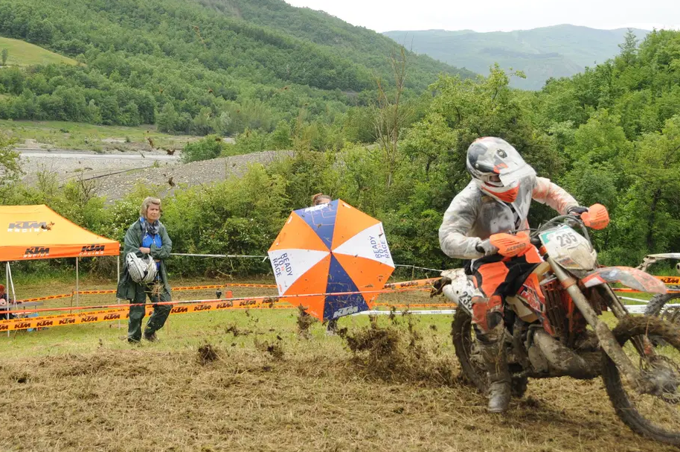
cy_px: 180
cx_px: 299
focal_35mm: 63
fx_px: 1189
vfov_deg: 21.5
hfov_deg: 31.9
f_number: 6.3
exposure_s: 1/800
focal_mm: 32
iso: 400
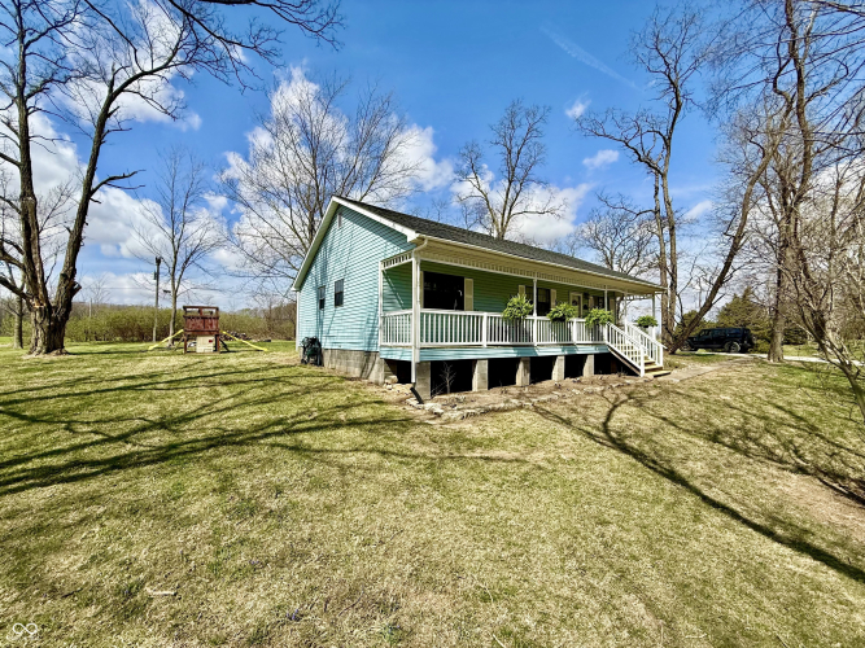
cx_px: 432
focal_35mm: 14
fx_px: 350
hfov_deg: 102.1
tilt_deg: +2.3
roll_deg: -0.3
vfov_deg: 85.7
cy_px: 324
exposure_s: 1/2841
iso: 50
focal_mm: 2.22
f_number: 2.2
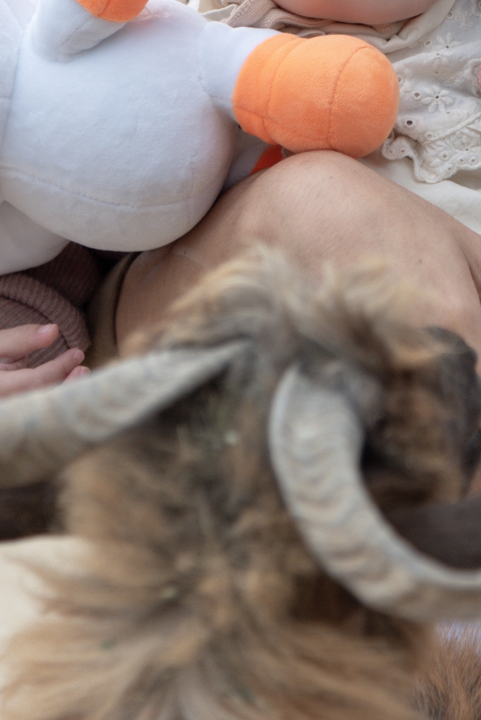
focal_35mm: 228
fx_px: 4566
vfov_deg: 9.0
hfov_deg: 6.0
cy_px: -50
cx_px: 439
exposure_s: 1/2500
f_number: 4
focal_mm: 100
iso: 500
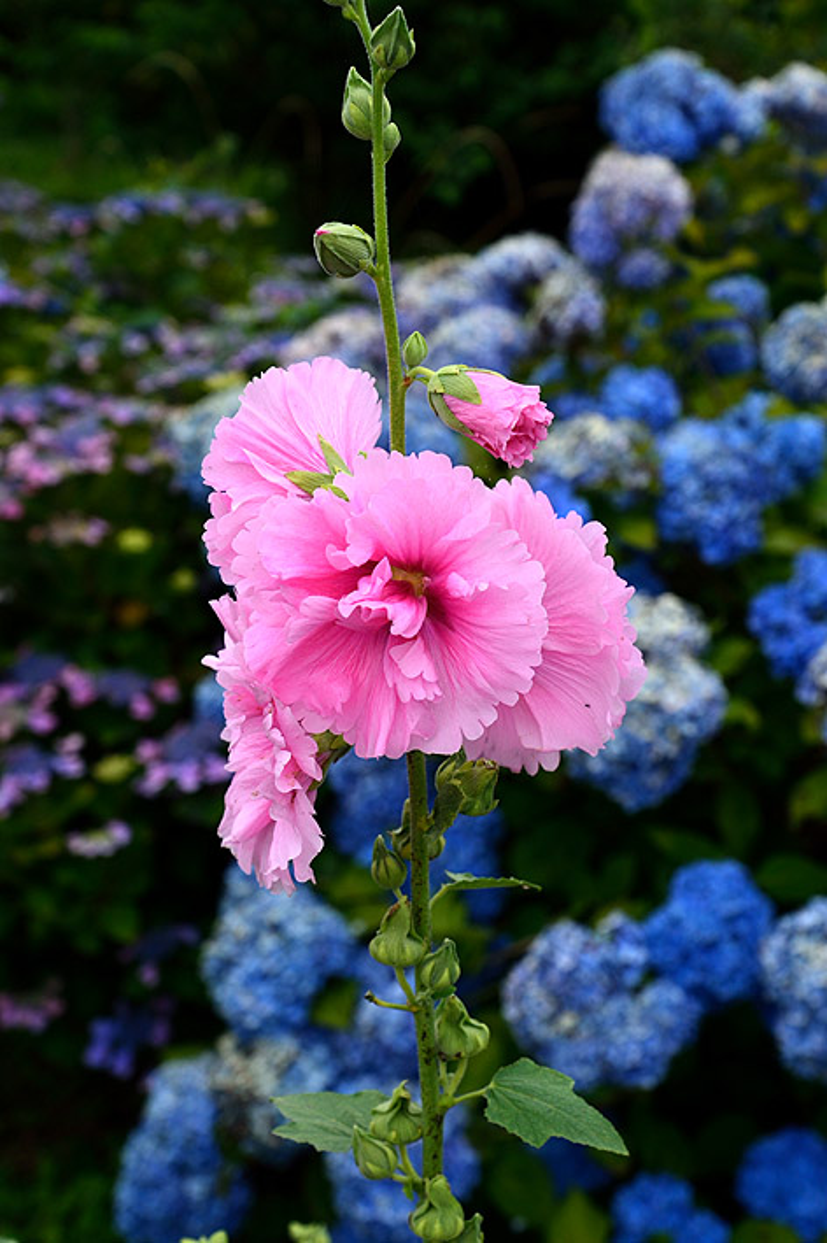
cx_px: 414
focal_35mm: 70
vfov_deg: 28.9
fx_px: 2414
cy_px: 622
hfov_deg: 19.4
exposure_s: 1/1250
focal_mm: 70
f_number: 8
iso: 500
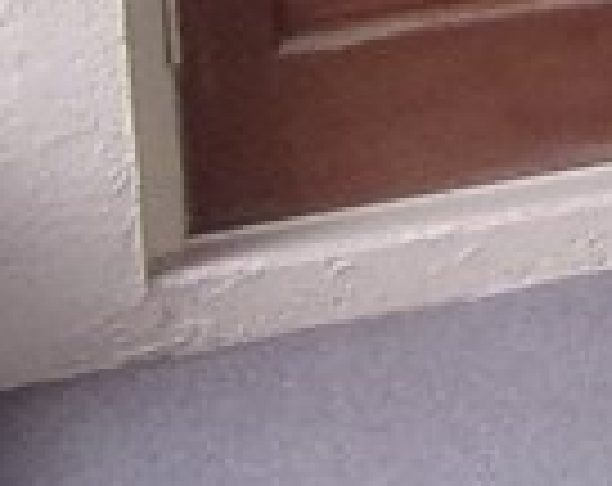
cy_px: -693
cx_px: 2223
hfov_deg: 8.1
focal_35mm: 177
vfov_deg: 8.0
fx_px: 3197
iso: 200
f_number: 3.3
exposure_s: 1/34
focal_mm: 4.3
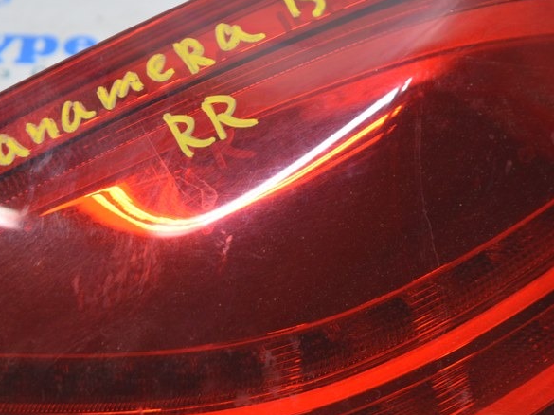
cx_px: 145
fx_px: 2221
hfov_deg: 14.2
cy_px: 119
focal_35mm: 139
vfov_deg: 10.7
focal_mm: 55
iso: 400
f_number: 5.6
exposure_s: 1/20
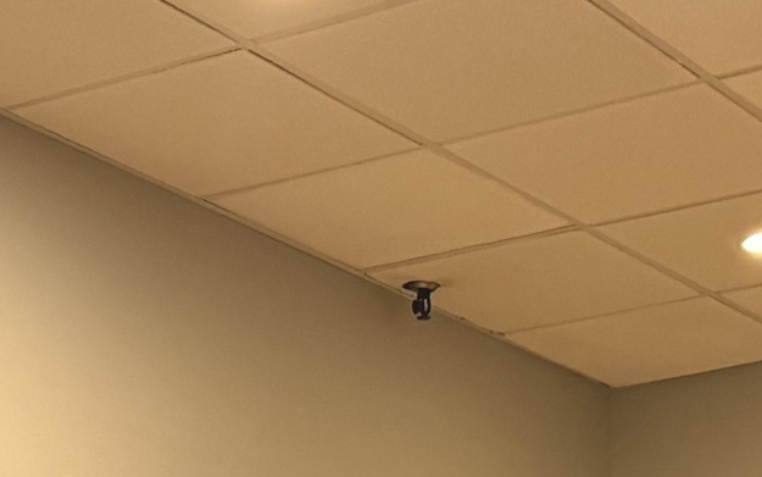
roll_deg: +0.3
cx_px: 350
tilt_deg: +0.8
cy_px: 1067
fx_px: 2597
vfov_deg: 9.5
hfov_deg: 16.7
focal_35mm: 125
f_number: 1.78
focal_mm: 6.76
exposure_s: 1/60
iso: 400
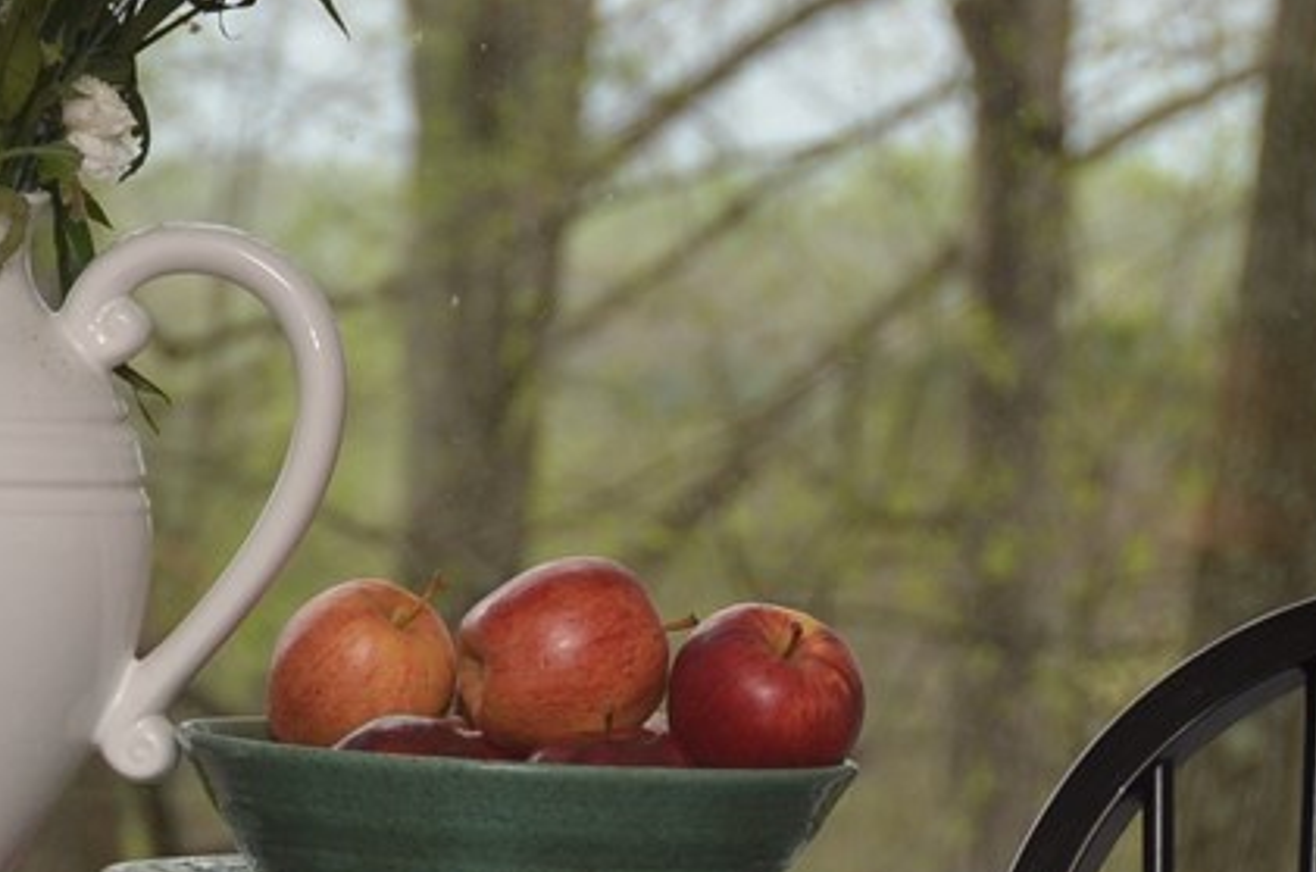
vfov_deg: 3.9
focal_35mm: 349
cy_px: 195
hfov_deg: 5.9
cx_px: -36
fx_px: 12734
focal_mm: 90
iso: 500
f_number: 7.1
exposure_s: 1/200
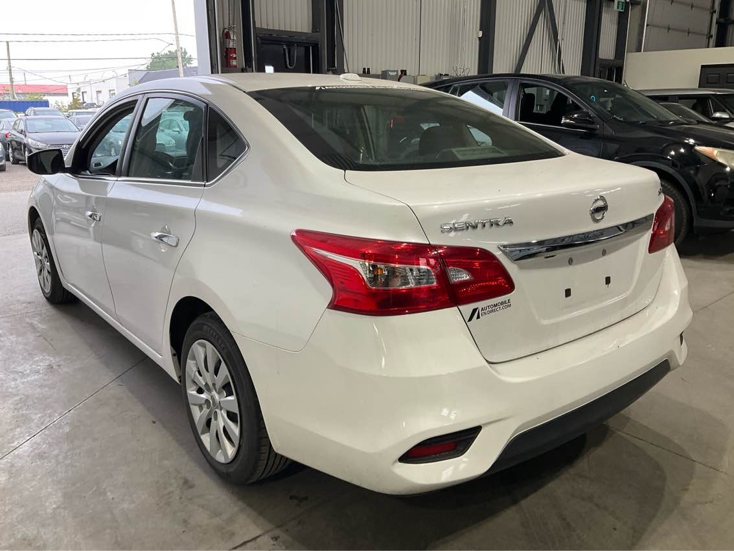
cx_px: 367
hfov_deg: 61.7
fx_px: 615
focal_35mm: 29
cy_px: 276
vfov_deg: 48.2
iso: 64
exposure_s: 1/120
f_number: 1.8
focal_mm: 3
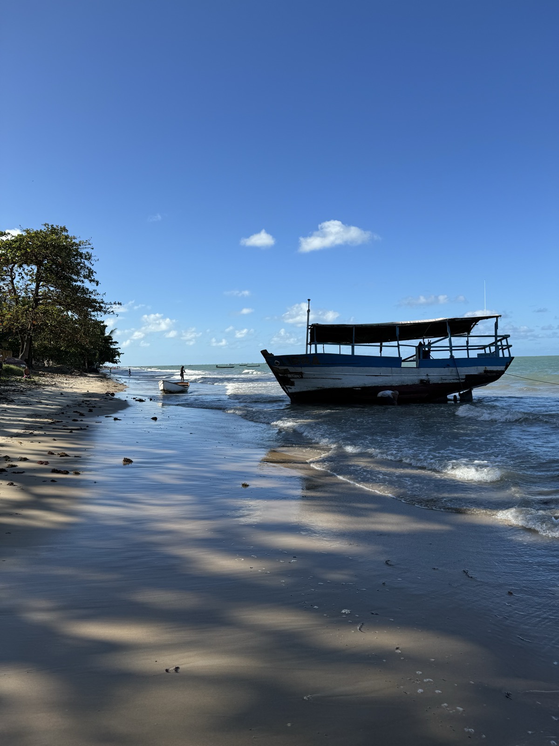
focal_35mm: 24
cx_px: 280
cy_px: 373
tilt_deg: +0.1
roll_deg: +1.5
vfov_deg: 71.6
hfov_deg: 56.8
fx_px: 517
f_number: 1.78
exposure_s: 1/4310
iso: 80
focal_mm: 6.76
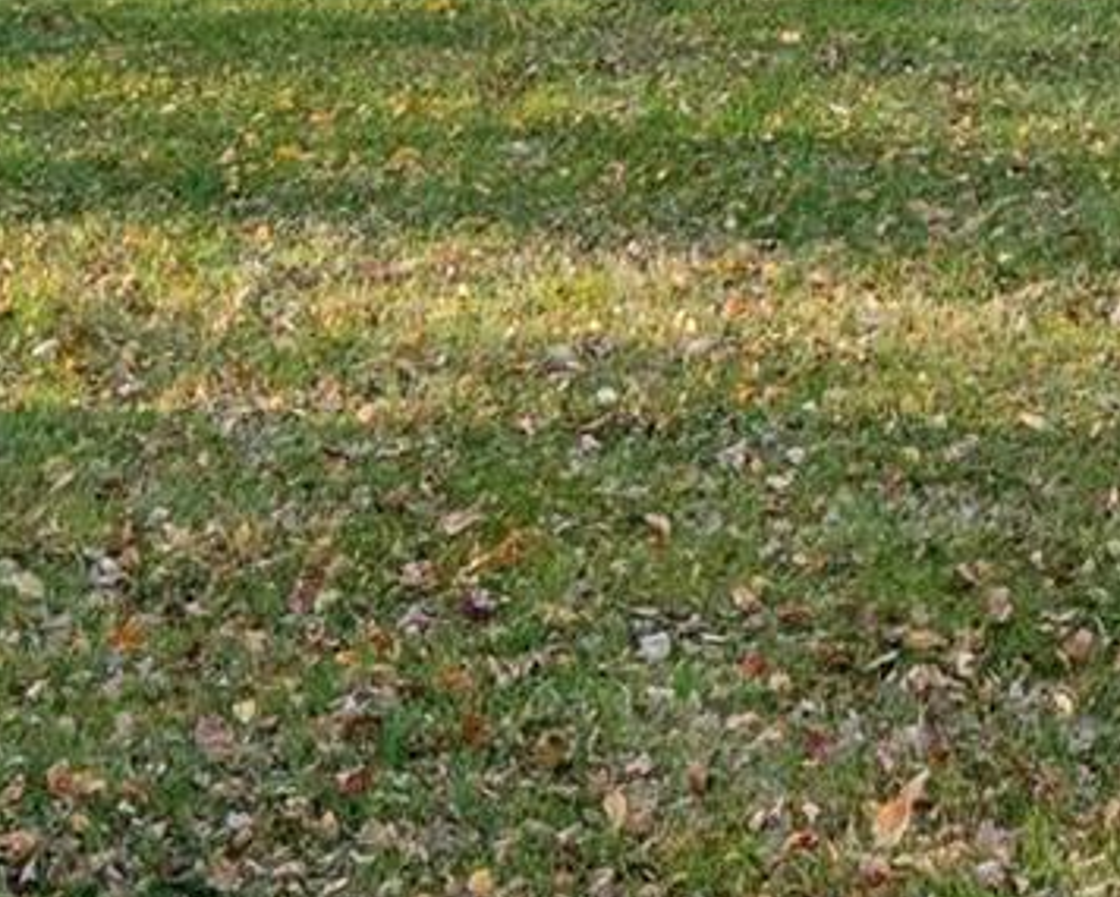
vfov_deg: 10.8
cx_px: 777
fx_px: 4476
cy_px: -680
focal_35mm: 135
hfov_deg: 14.2
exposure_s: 1/40
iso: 400
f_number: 10
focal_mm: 16
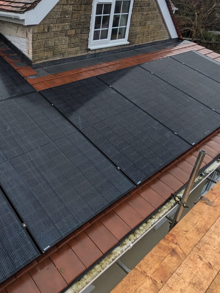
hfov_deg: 45.8
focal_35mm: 29
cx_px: 44
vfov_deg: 61.0
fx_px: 246
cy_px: 115
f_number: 2.2
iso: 50
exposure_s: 1/440
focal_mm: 1.83
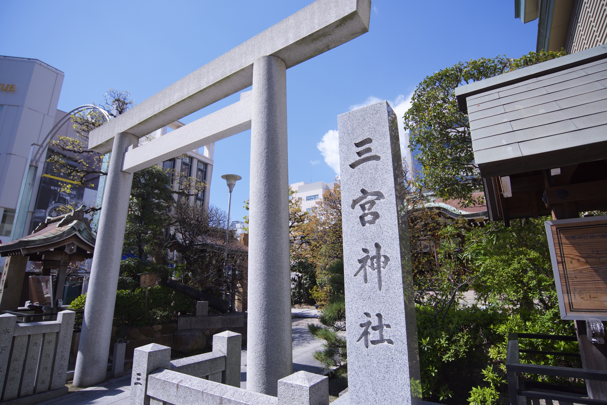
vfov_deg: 67.4
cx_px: 304
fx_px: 304
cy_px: 202
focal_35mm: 18
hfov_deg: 90.0
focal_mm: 18
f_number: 5
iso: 200
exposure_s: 1/500
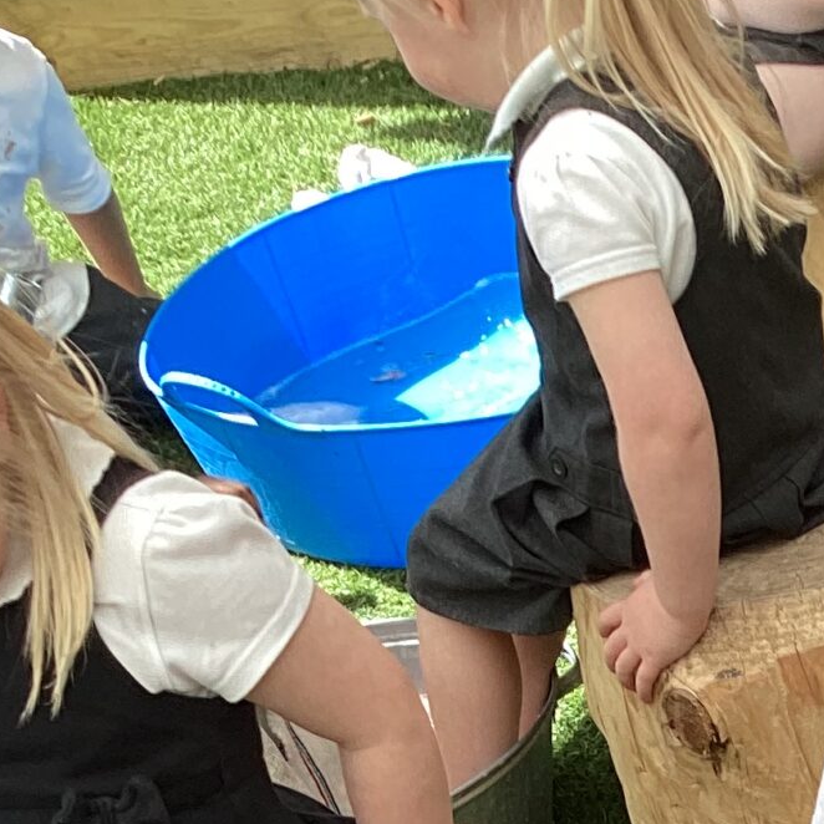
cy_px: 1545
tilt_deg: -48.6
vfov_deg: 14.2
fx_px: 2855
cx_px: 1126
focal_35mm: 106
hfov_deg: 15.5
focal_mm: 3.3
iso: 25
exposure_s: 1/191
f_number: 2.4
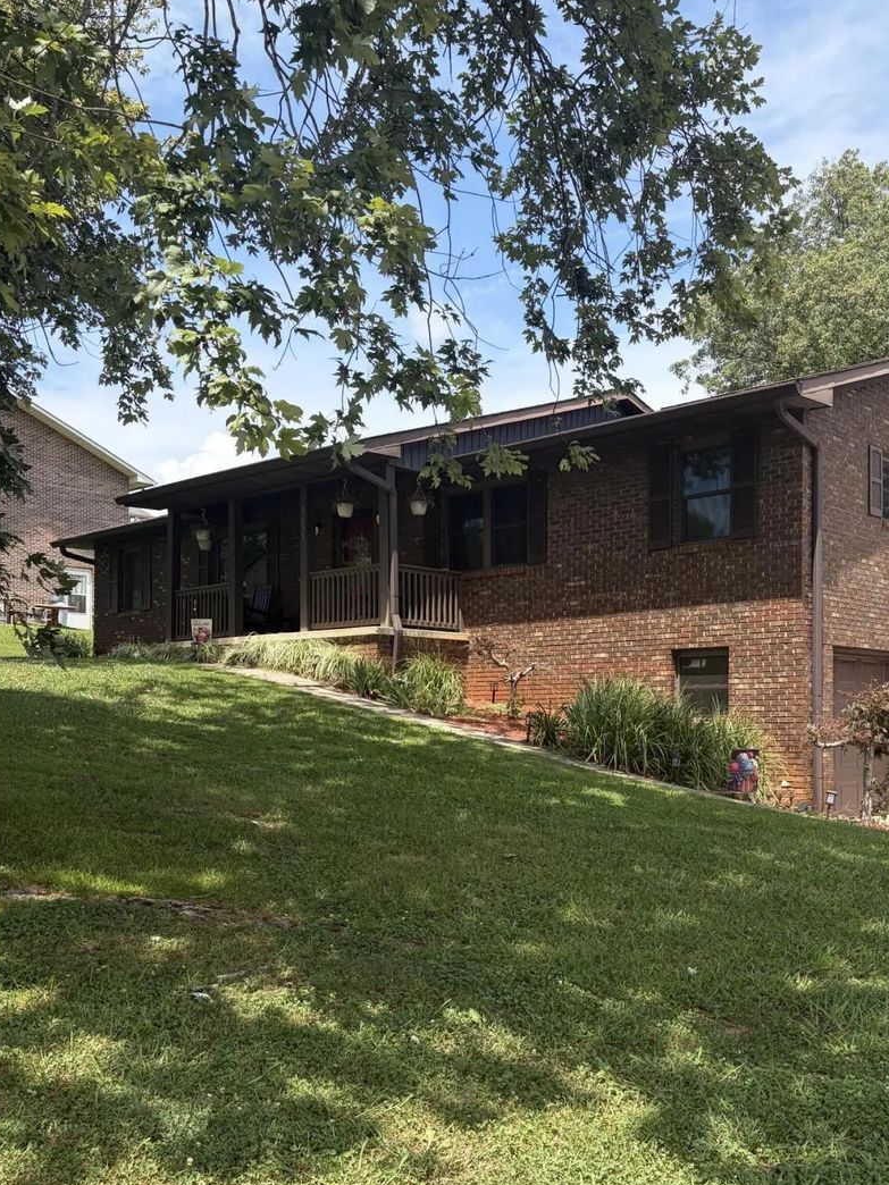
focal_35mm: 34
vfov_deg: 53.6
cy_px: 702
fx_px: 1164
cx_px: 553
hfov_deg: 41.5
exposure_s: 1/1901
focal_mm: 5.96
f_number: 1.6
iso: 50
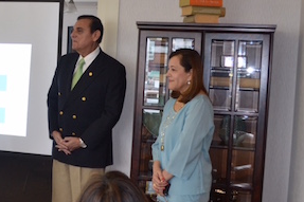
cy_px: 93
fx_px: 591
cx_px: 18
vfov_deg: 19.4
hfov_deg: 27.6
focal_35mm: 70
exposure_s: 1/60
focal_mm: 18
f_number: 3.5
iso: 500
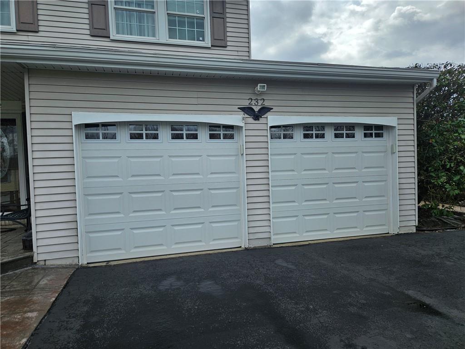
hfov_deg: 73.9
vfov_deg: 58.9
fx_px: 309
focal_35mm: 23
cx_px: 232
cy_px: 174
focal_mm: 5.4
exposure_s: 1/1936
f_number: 1.8
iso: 25
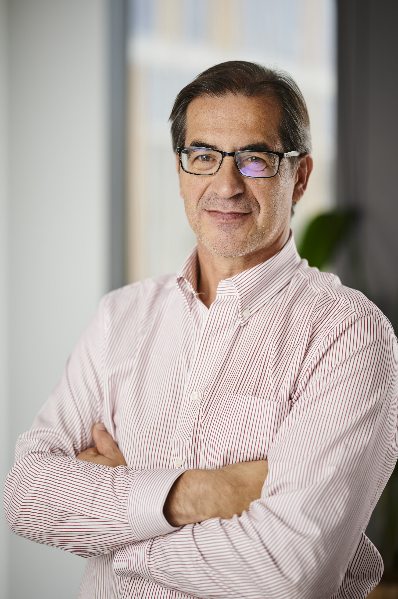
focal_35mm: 85
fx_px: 1412
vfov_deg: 23.9
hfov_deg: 16.0
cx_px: 199
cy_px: 300
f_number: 1.8
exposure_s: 1/200
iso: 100
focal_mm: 85
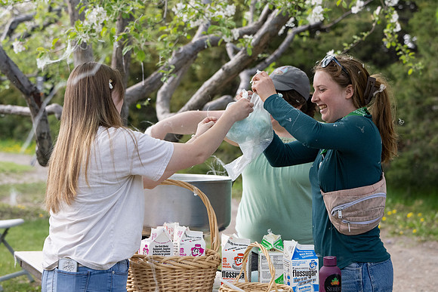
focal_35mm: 91
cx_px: 211
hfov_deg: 22.4
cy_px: 136
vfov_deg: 15.1
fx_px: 1104
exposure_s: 1/1250
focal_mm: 70
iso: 1600
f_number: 4
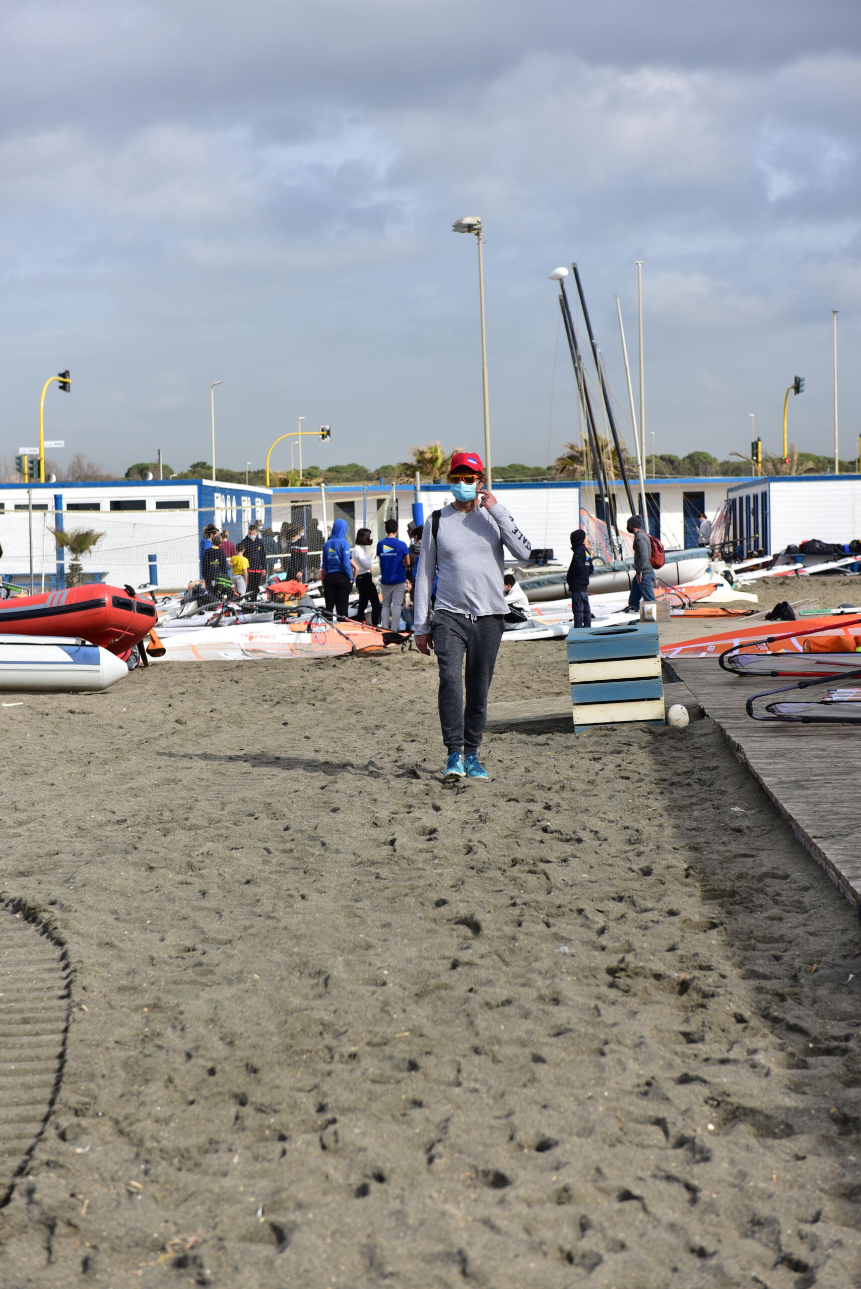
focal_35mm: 70
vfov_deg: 28.8
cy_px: 644
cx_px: 430
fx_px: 2509
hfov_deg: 19.5
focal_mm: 70
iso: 100
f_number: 5
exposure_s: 1/640
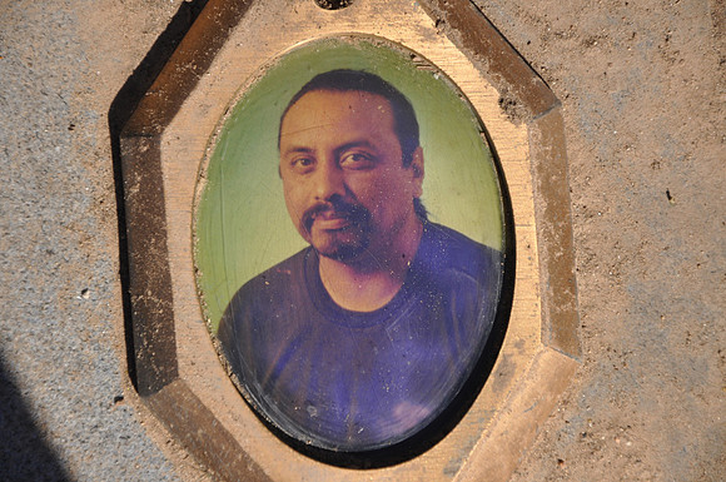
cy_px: 241
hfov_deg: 13.1
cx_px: 363
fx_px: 3172
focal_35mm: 158
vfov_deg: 8.7
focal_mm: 105
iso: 200
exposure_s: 1/200
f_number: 7.1
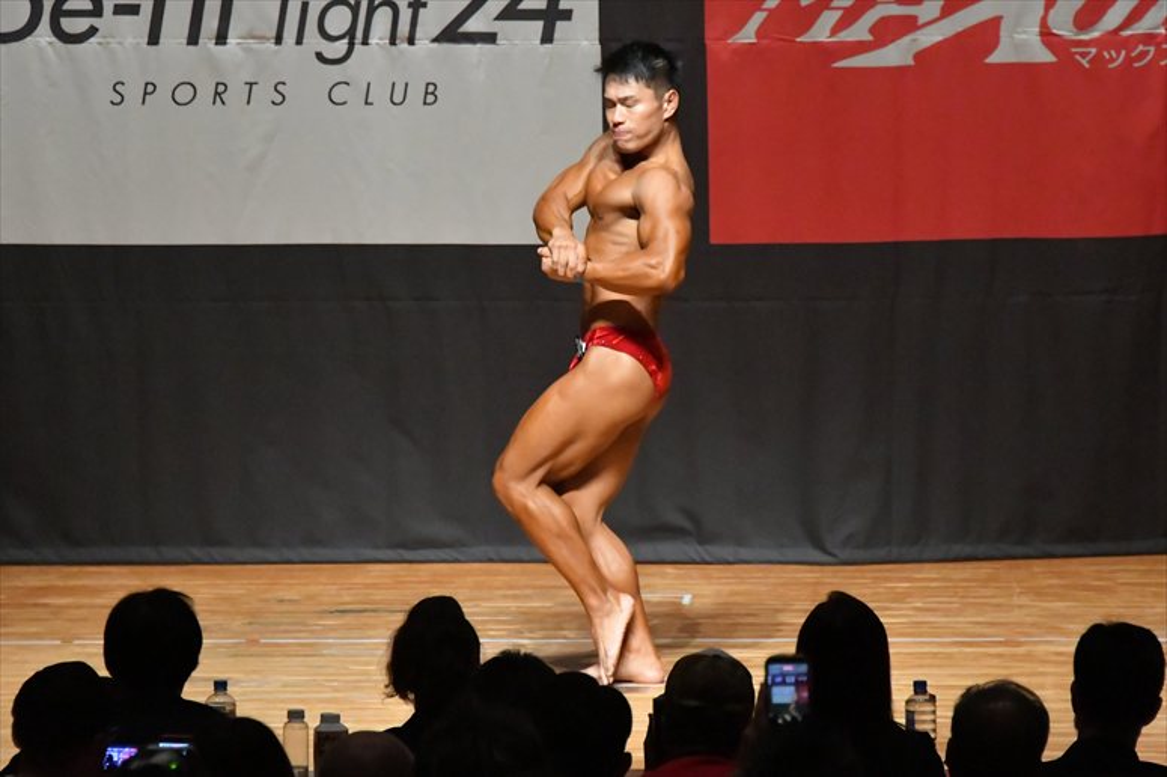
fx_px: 8748
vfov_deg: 5.1
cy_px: 388
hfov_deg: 7.6
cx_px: 584
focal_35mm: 270
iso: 12800
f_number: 5.6
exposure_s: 1/400
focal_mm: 180
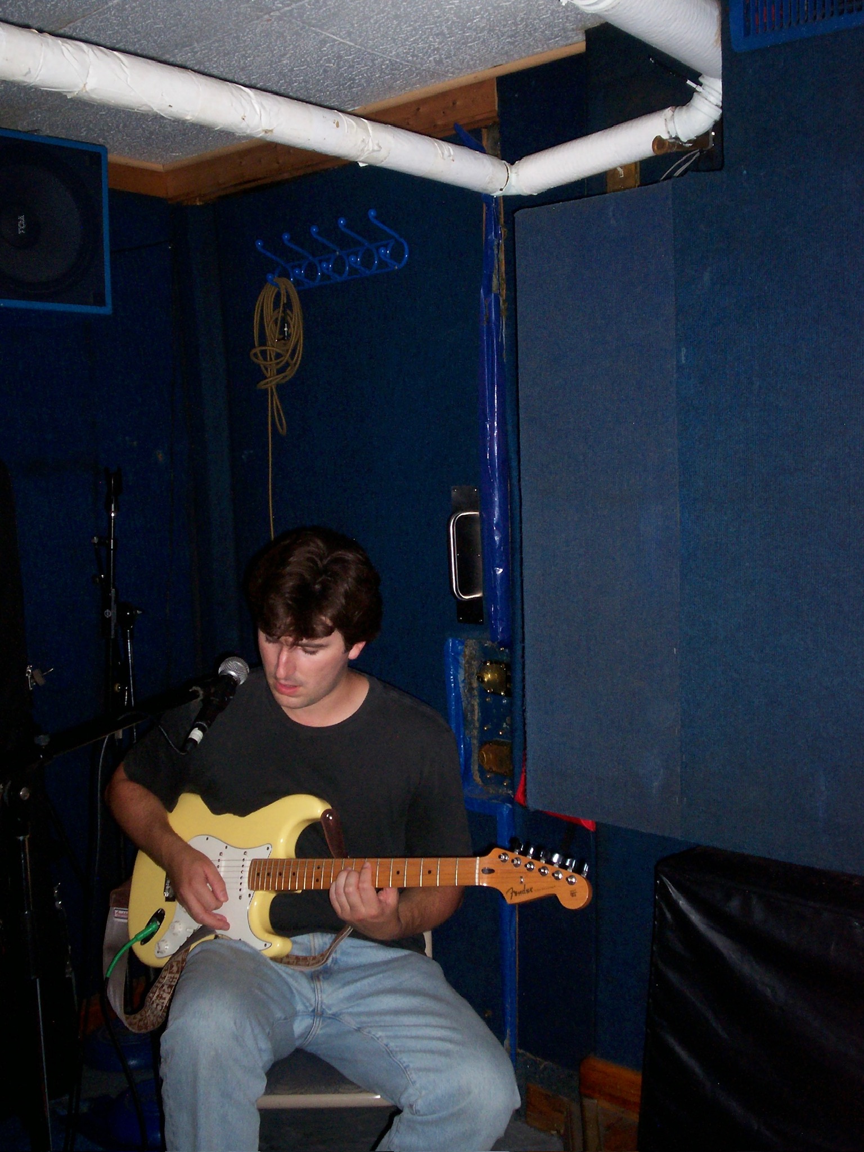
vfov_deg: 51.4
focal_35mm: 36
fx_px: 1198
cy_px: 576
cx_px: 432
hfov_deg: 39.7
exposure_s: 1/64
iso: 140
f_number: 4.5
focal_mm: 5.9
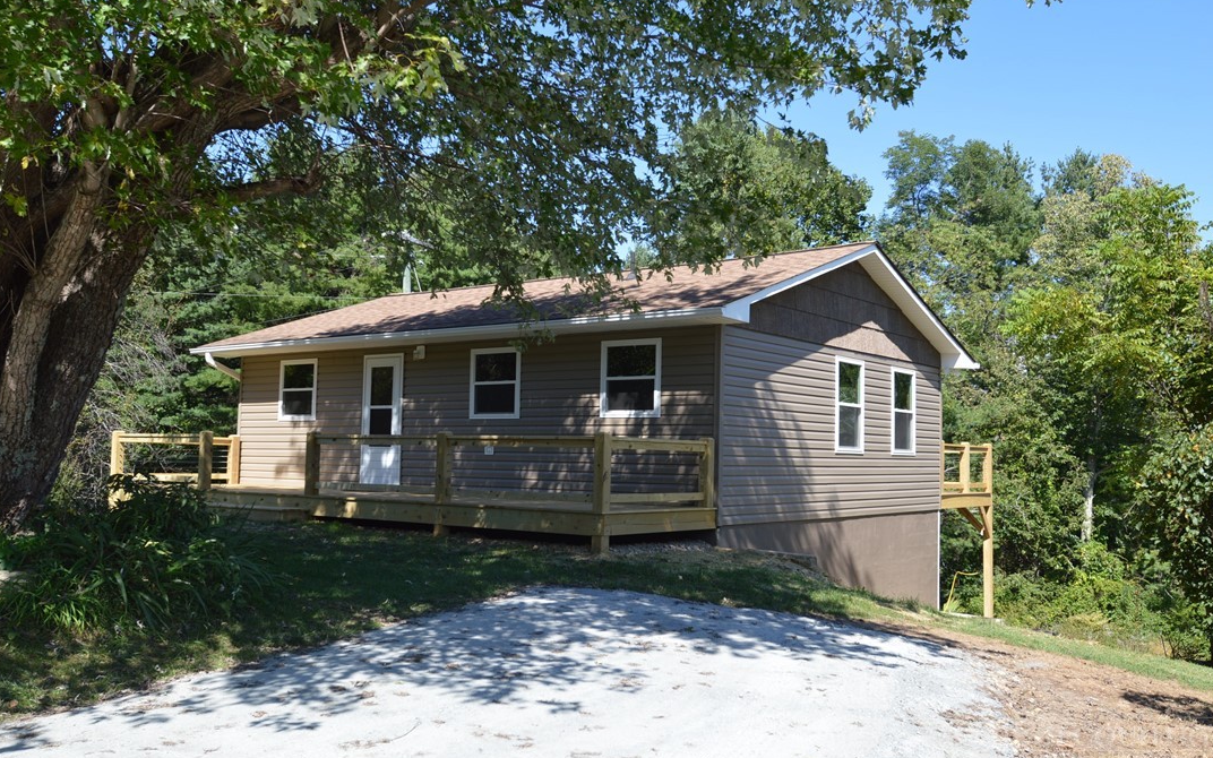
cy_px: 393
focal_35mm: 33
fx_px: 1075
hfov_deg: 58.9
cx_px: 609
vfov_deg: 38.8
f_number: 6.3
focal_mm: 21
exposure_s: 1/160
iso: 100
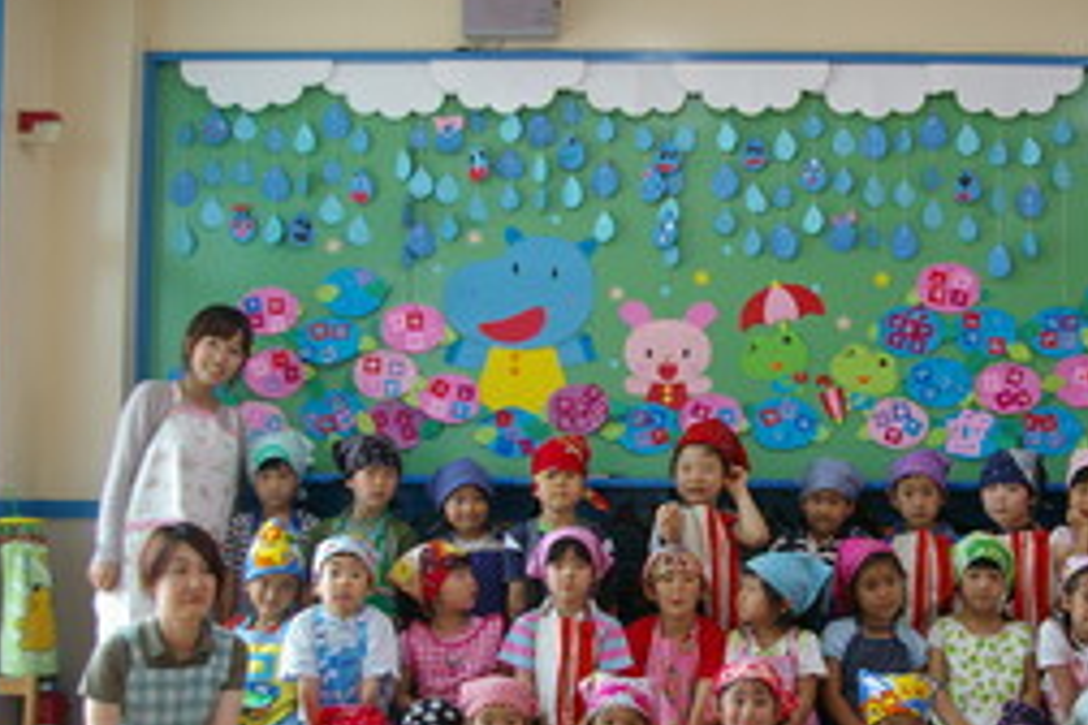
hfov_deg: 35.9
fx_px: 1656
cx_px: 747
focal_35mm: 55
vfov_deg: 24.7
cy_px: 438
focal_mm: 23
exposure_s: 1/60
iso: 400
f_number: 4.5
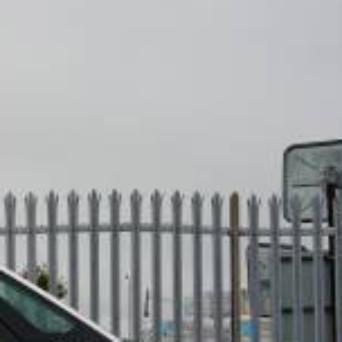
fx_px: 1853
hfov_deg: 10.1
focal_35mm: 166
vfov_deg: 10.5
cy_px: 308
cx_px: -238
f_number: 7.1
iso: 100
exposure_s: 1/100
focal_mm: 46.5
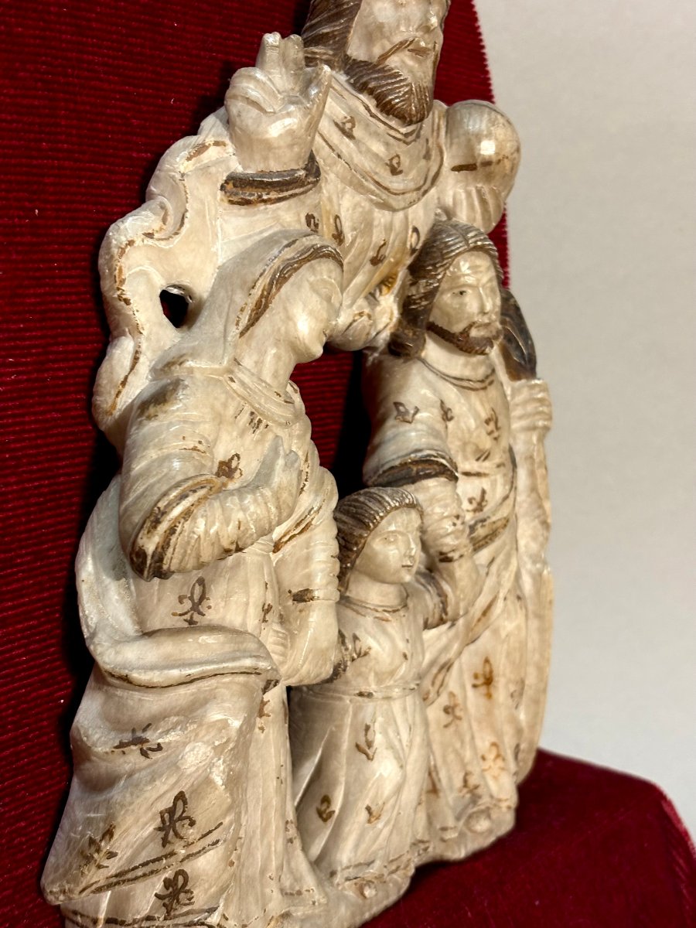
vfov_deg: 36.8
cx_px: 348
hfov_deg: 28.0
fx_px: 1394
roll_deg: -1.1
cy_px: 464
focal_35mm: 52
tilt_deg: -8.6
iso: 125
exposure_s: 1/33
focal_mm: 5.96
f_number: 1.6
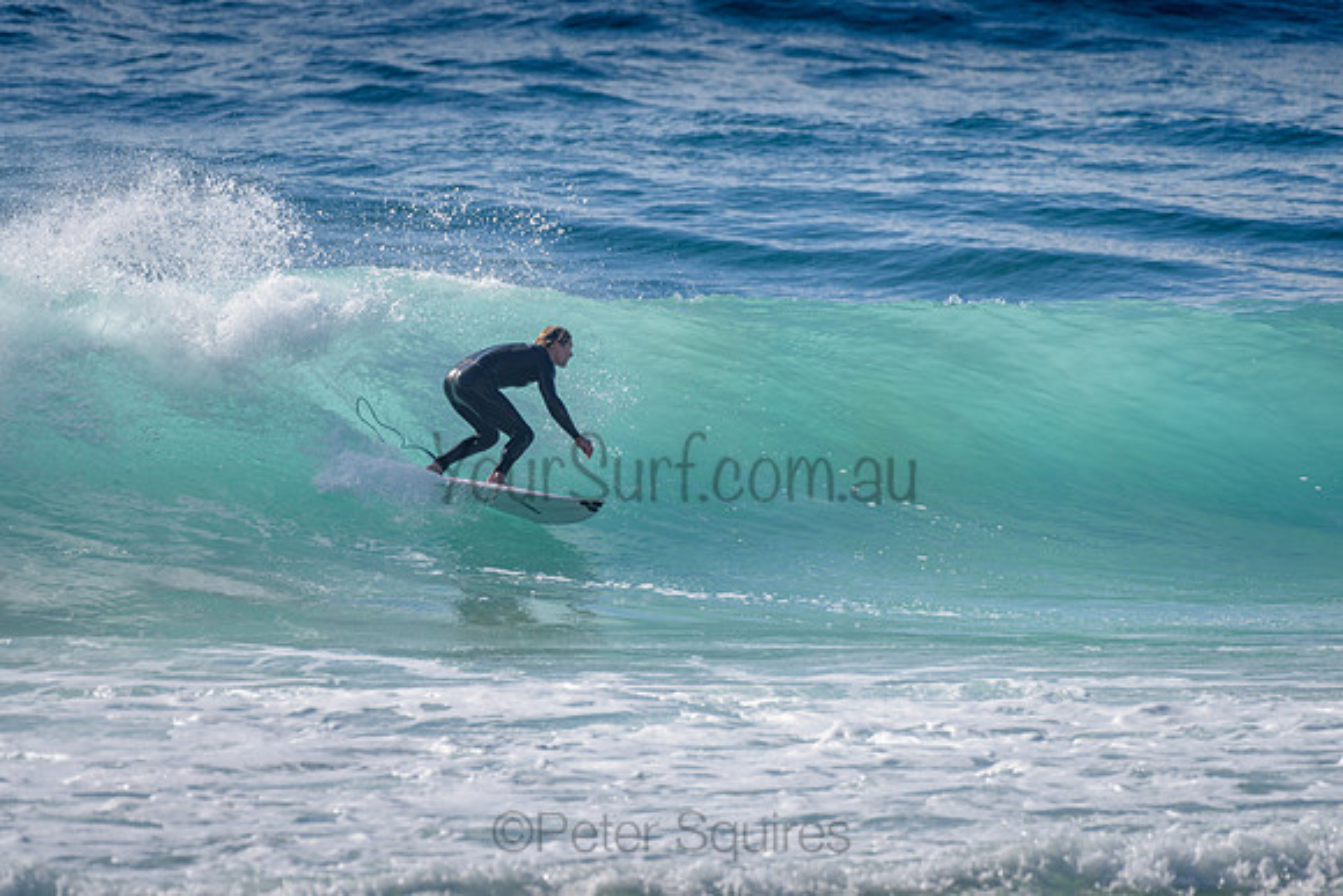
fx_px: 22879
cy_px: 416
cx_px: 520
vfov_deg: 2.2
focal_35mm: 613
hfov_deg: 3.4
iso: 125
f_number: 5.6
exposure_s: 1/2000
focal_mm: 500
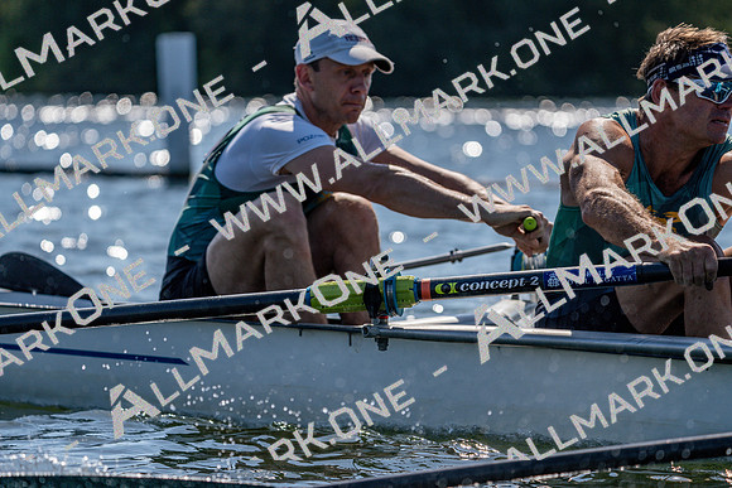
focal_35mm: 266
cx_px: 366
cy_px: 244
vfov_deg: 5.2
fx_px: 5410
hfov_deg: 7.7
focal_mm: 266
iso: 160
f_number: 5.6
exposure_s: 1/1600
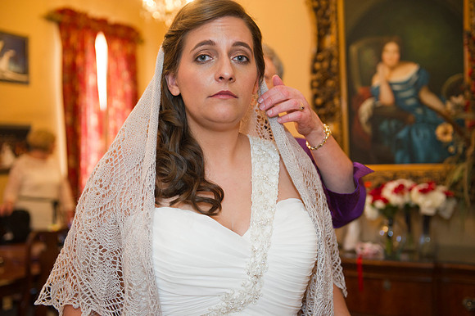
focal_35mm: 50
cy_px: 158
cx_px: 238
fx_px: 659
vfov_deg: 27.0
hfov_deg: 39.6
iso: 800
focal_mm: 50
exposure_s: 1/50
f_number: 3.2
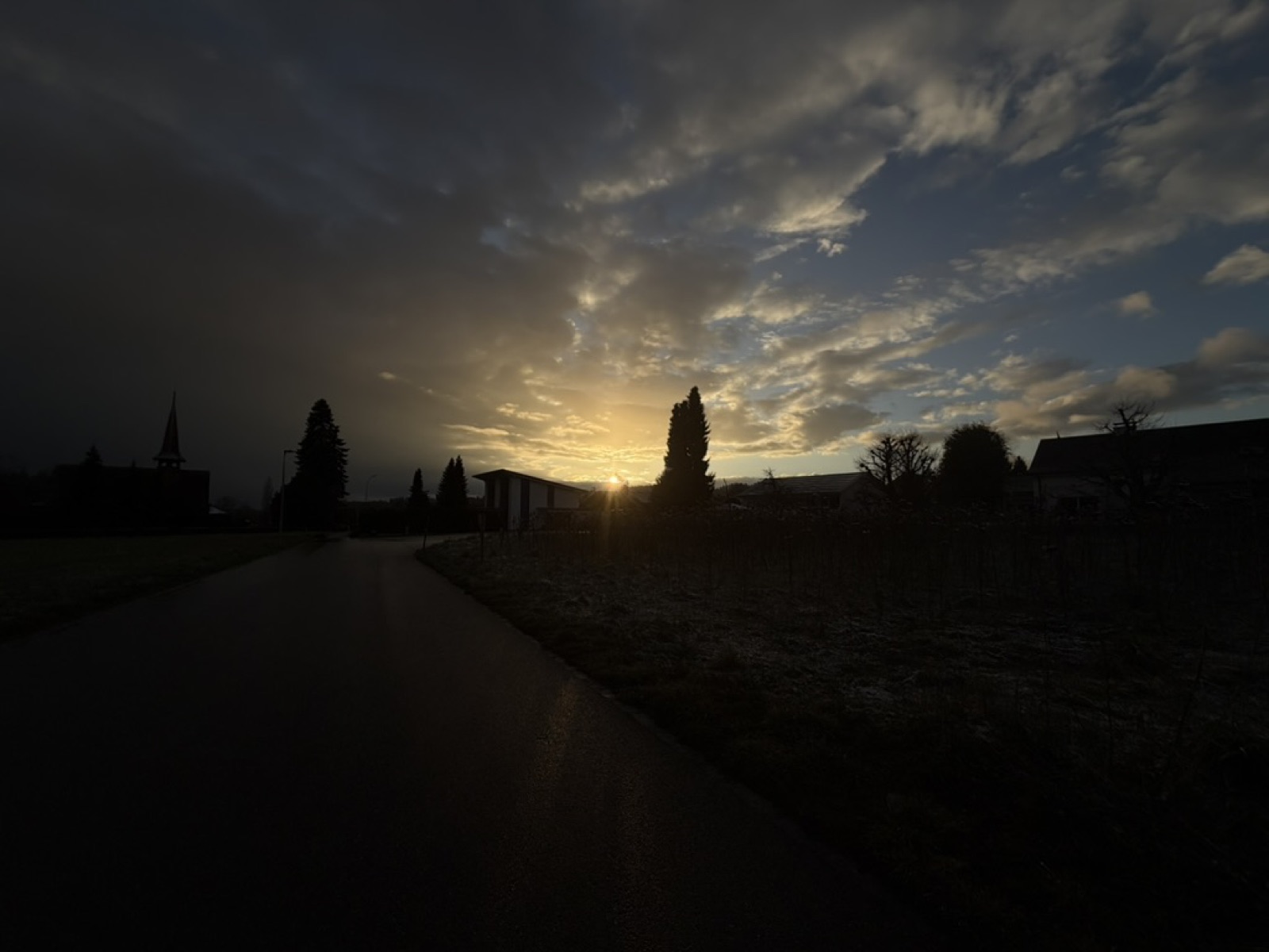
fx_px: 513
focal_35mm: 14
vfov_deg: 85.7
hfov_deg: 102.1
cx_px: 634
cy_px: 476
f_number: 2.2
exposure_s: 1/2320
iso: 20
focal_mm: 2.22
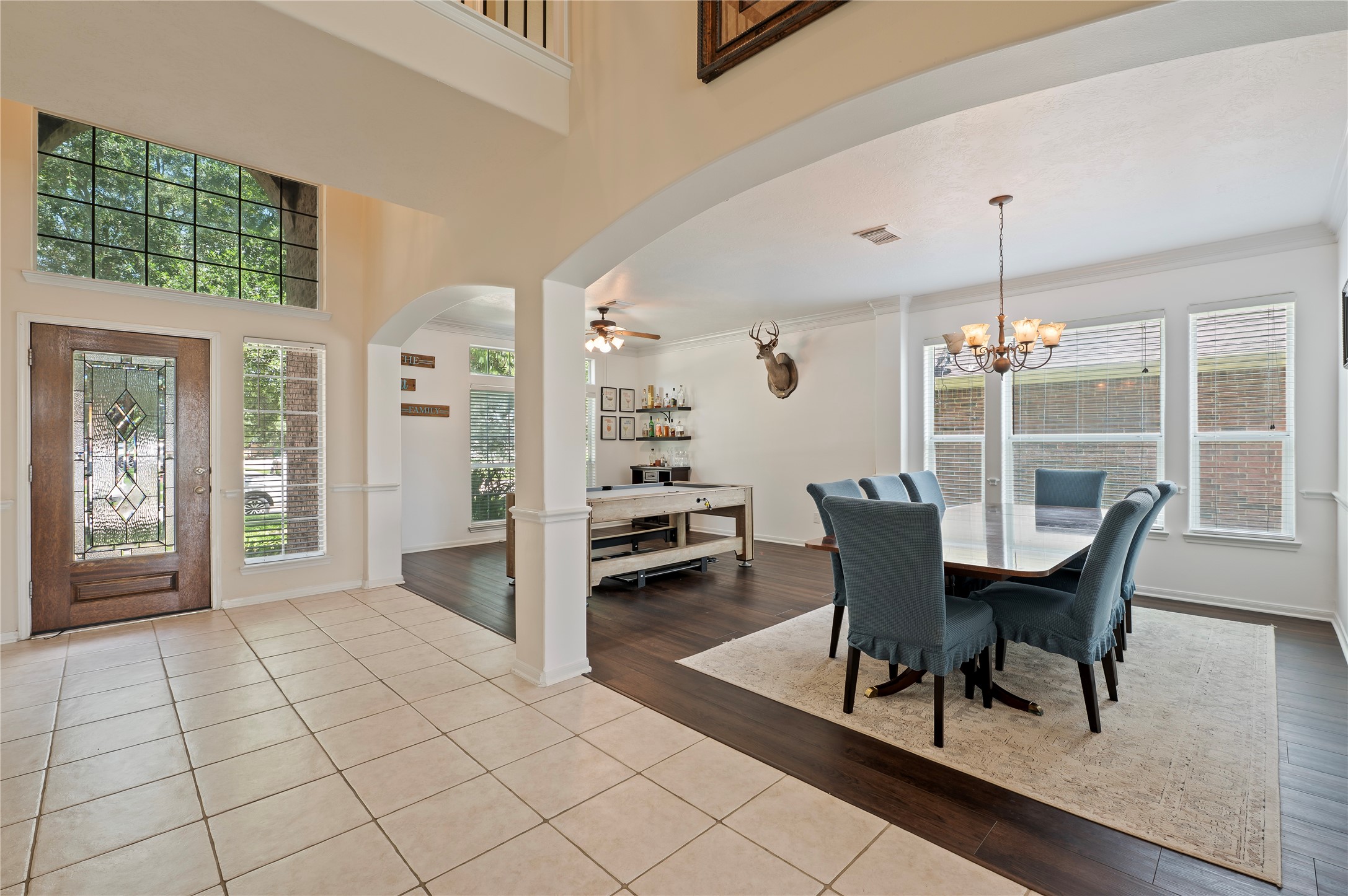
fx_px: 599
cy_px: 448
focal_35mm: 16
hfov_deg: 96.8
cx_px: 674
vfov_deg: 73.7
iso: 125
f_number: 6.3
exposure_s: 1/2.5
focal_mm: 16
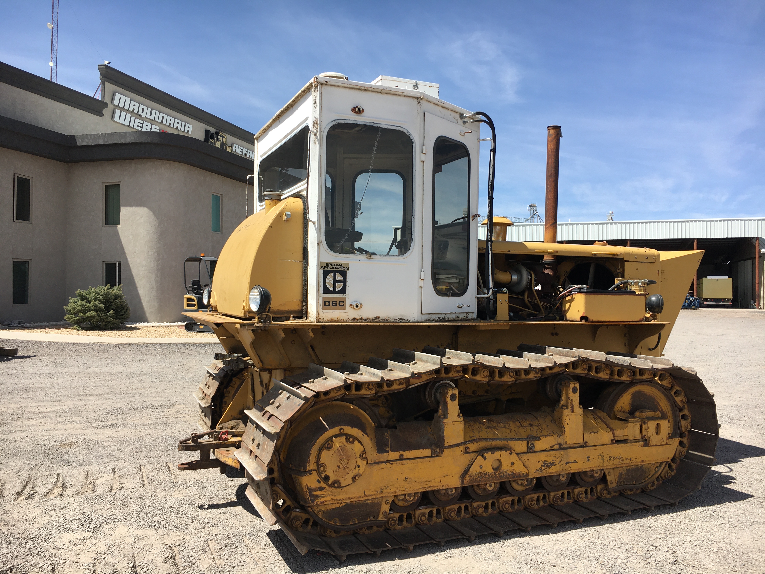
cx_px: 382
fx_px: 641
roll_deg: -0.7
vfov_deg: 48.2
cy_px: 287
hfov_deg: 61.7
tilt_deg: -0.6
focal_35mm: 29
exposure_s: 1/1304
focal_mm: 4.15
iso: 25
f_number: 2.2
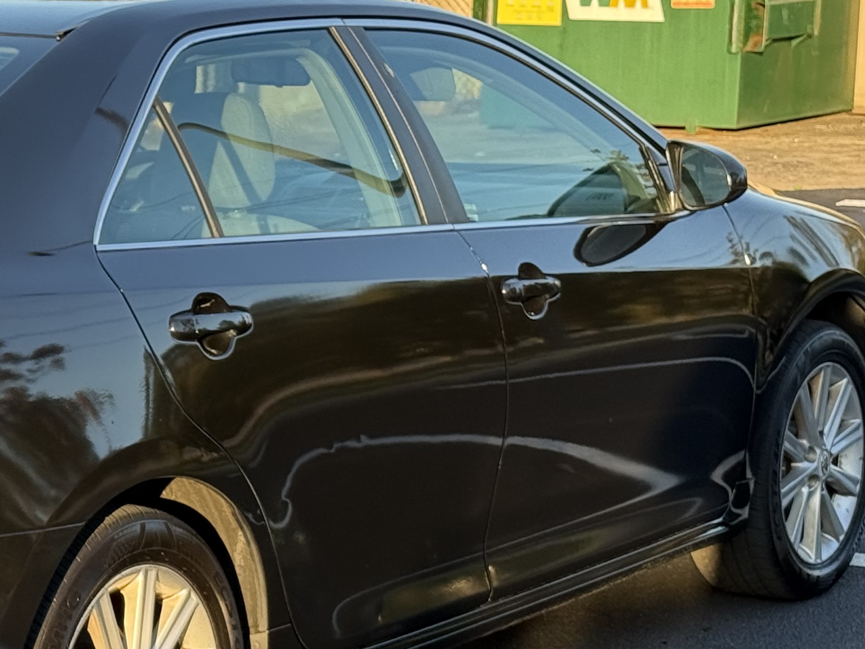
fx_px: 2949
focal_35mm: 118
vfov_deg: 12.5
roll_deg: +1.4
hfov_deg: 16.3
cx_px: -19
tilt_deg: -9.8
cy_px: 465
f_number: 1.78
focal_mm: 6.76
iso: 64
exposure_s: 1/693
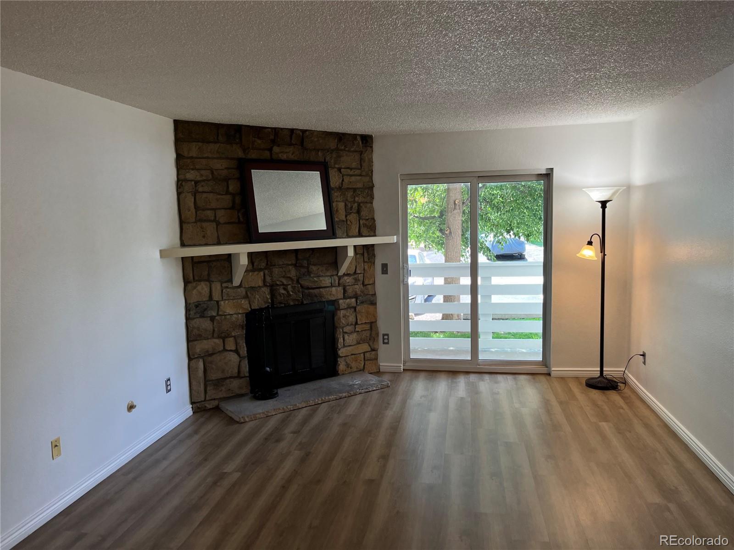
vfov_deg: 53.1
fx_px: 551
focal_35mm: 26
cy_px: 275
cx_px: 367
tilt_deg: -7.0
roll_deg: +1.5
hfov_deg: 67.3
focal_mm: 5.1
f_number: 1.6
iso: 40
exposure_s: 1/120
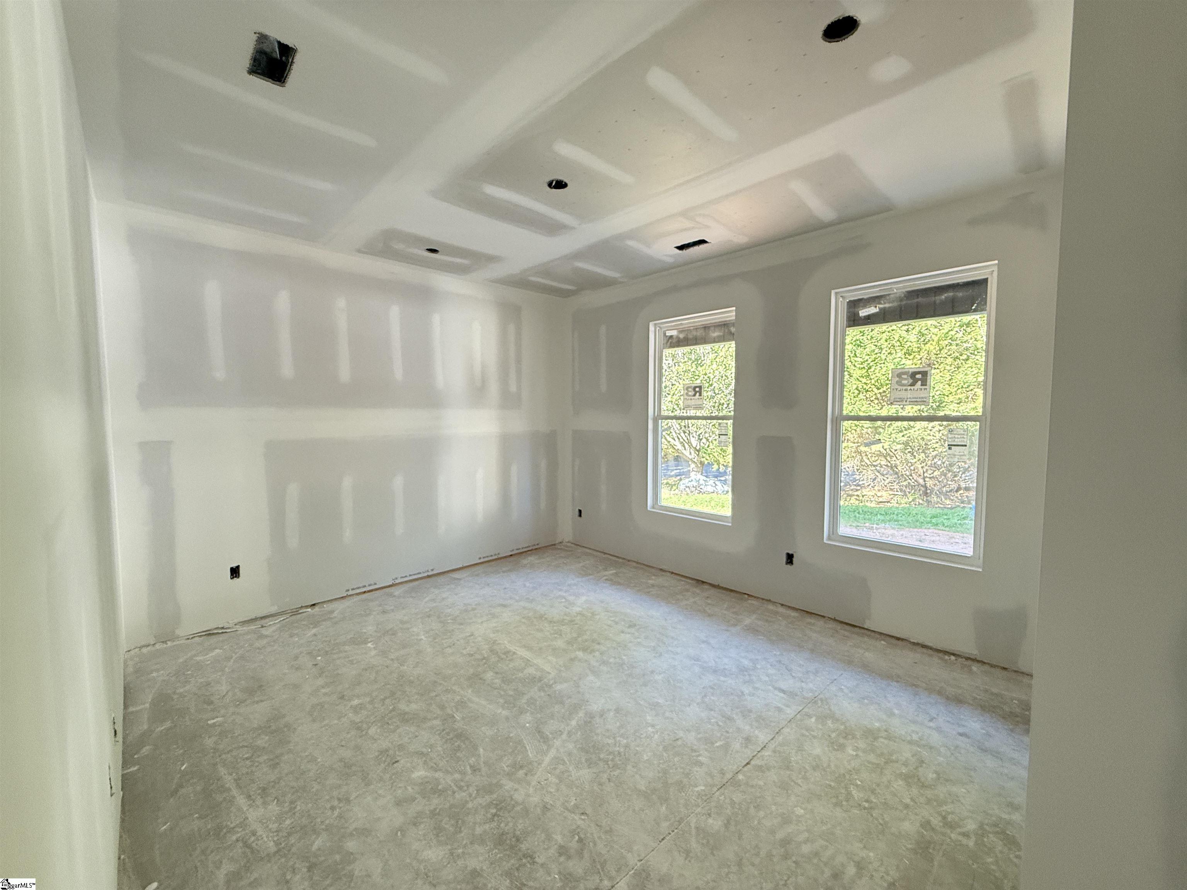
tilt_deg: -3.0
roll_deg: +0.3
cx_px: 594
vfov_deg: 85.7
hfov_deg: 102.1
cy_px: 445
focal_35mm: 14
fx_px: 480
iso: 320
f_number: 2.2
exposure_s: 1/86
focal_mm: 2.22
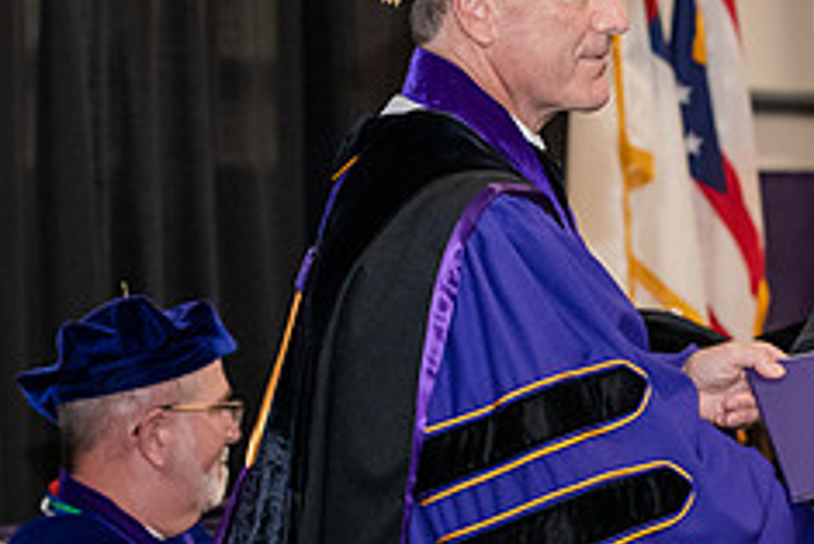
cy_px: 161
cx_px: 710
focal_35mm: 173
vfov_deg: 7.9
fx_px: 3914
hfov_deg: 11.8
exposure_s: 1/200
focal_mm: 70
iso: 2500
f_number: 5
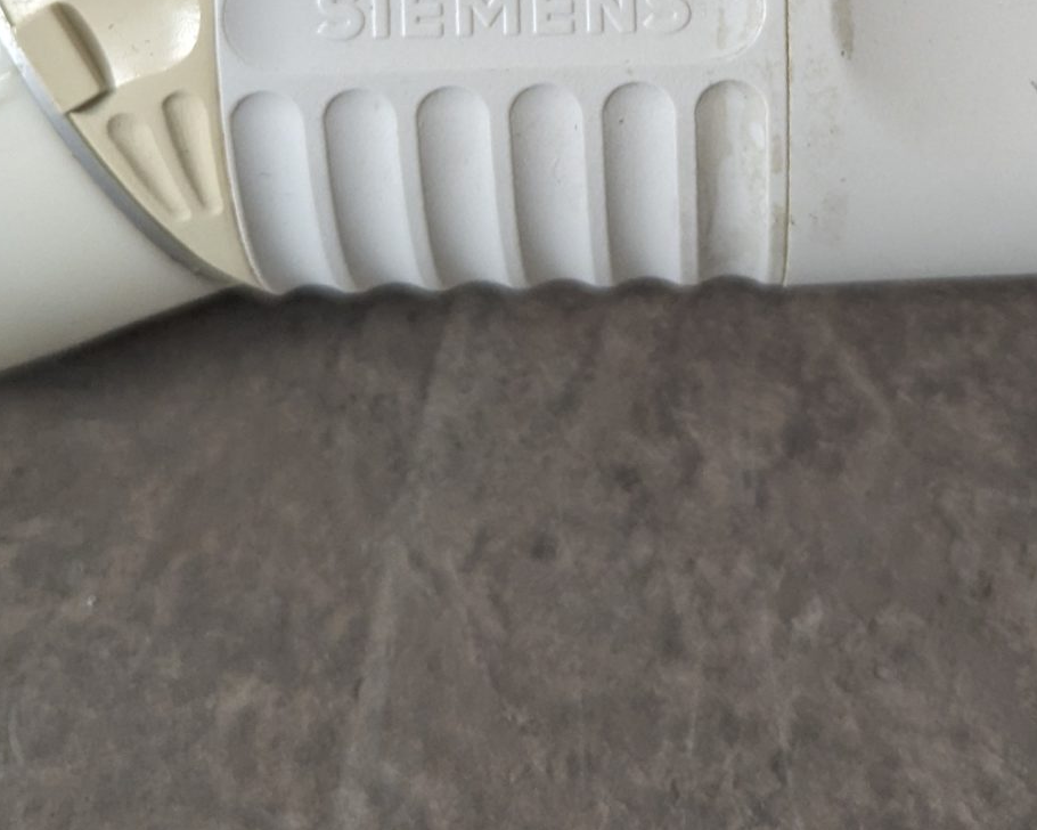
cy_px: -238
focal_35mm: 66
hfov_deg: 28.5
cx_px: 701
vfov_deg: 21.1
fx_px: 2026
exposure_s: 1/57.3
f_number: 1.85
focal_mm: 6.81
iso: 458
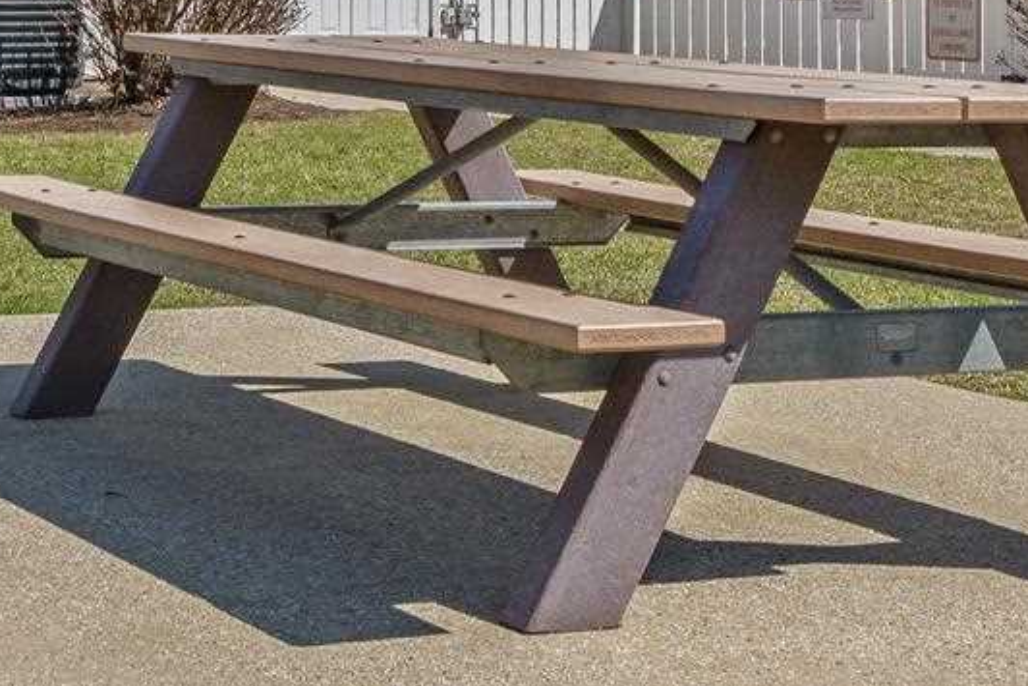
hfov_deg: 21.6
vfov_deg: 14.5
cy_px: 130
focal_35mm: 94
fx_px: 2685
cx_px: 313
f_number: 8
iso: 125
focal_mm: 20
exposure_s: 1/60
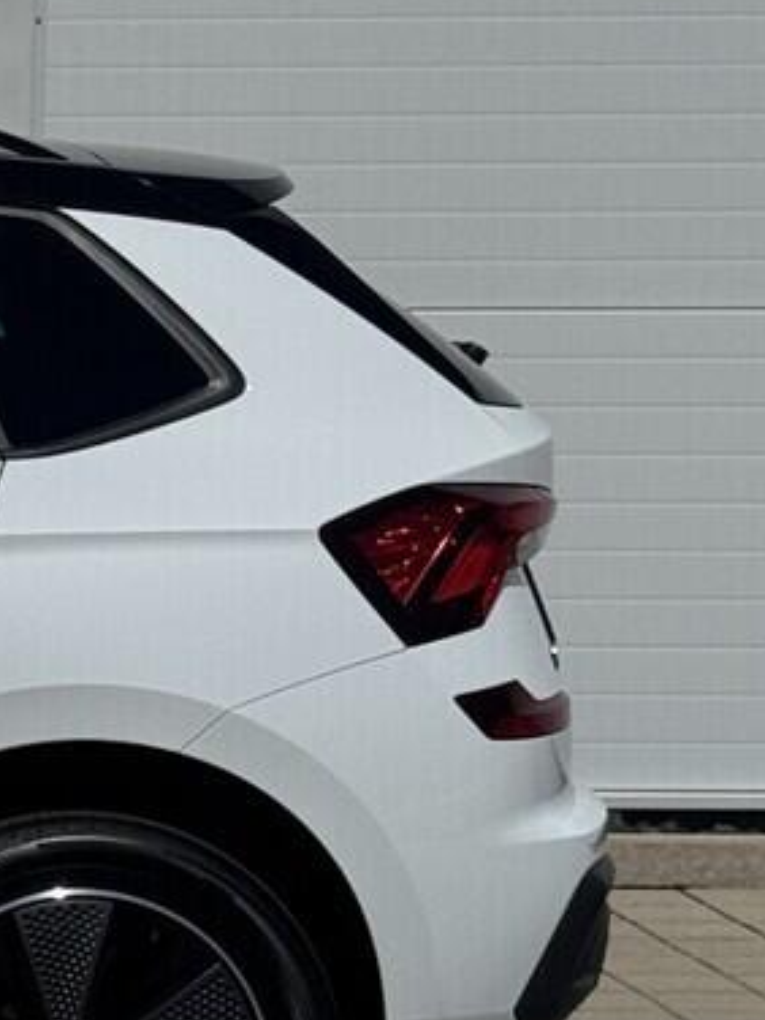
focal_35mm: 184
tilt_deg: -4.8
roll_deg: -0.7
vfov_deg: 10.7
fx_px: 5422
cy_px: 643
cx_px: -968
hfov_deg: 7.6
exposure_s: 1/15385
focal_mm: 6.76
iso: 64
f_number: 1.78
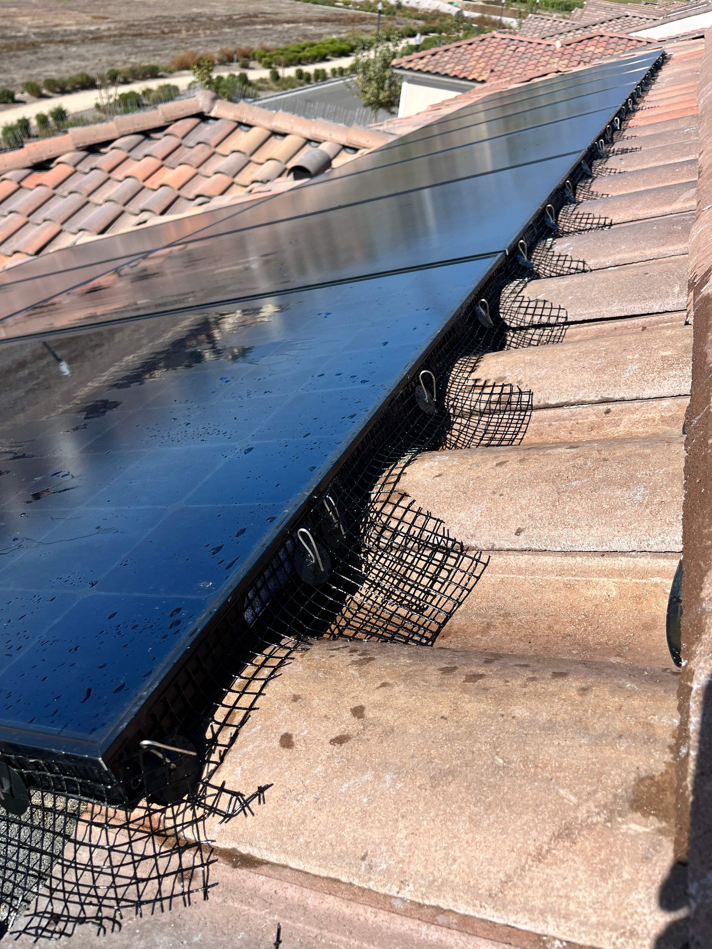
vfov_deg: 67.3
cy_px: 474
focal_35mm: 26
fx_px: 713
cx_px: 356
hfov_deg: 53.1
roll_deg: -3.5
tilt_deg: -36.8
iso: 50
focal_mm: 5.1
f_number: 1.6
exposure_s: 1/2967
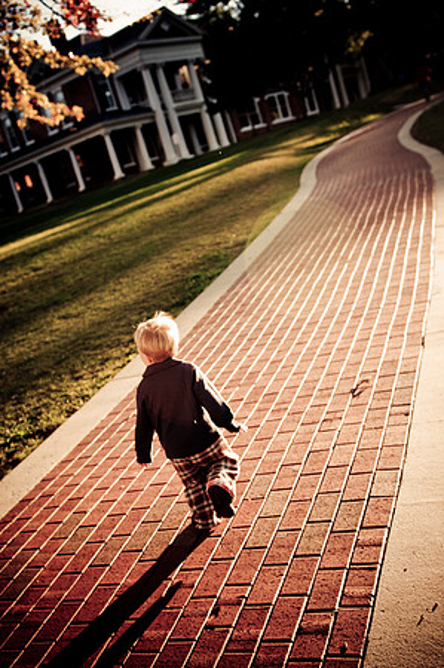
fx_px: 779
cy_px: 334
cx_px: 222
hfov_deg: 31.8
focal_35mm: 42
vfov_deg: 46.4
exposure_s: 1/250
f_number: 2.8
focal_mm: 28
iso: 160
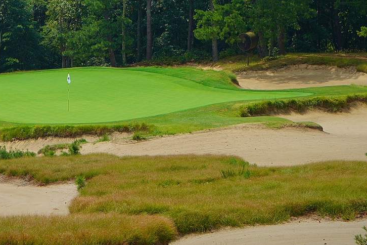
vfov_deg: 8.2
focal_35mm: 165
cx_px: 74
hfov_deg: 12.4
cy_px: -89
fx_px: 1682
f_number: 5
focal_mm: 43
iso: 100
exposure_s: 1/500
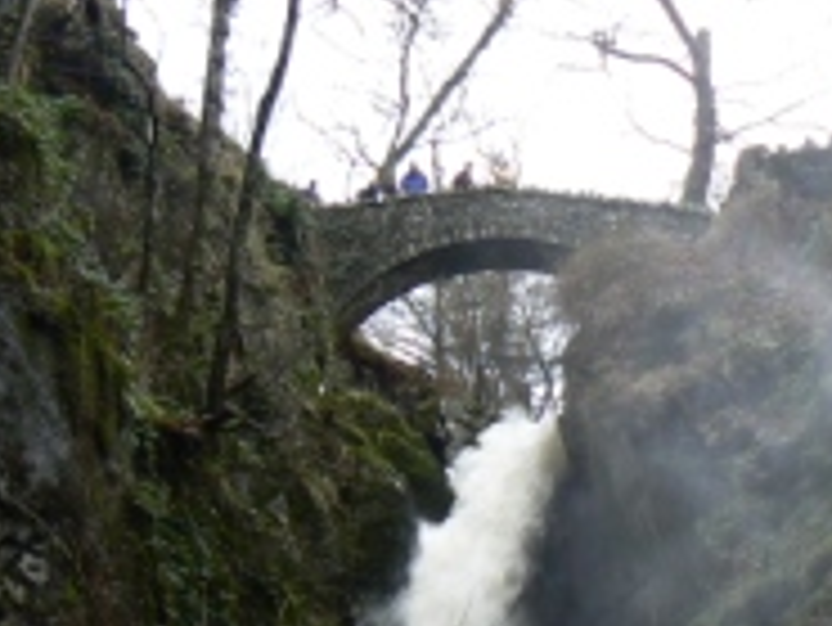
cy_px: 509
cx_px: 490
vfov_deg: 17.4
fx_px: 2020
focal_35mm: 84
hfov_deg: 23.2
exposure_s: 1/30
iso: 80
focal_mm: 6
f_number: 2.8
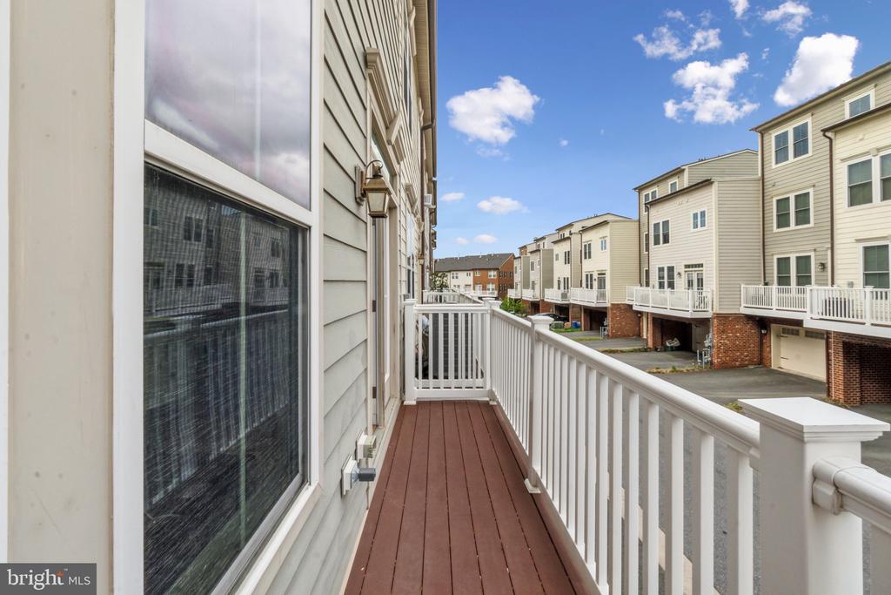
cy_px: 298
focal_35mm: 15
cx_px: 446
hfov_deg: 100.4
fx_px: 371
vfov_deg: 77.3
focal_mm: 10
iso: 200
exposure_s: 1/50
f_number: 22
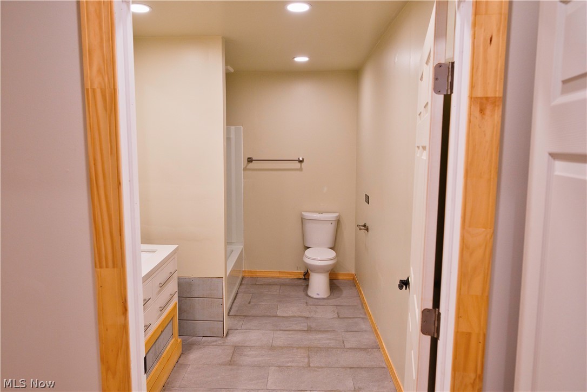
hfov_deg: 73.7
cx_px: 294
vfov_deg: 53.1
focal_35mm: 24
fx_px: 391
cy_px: 196
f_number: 4.5
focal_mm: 16
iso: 800
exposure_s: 1/125
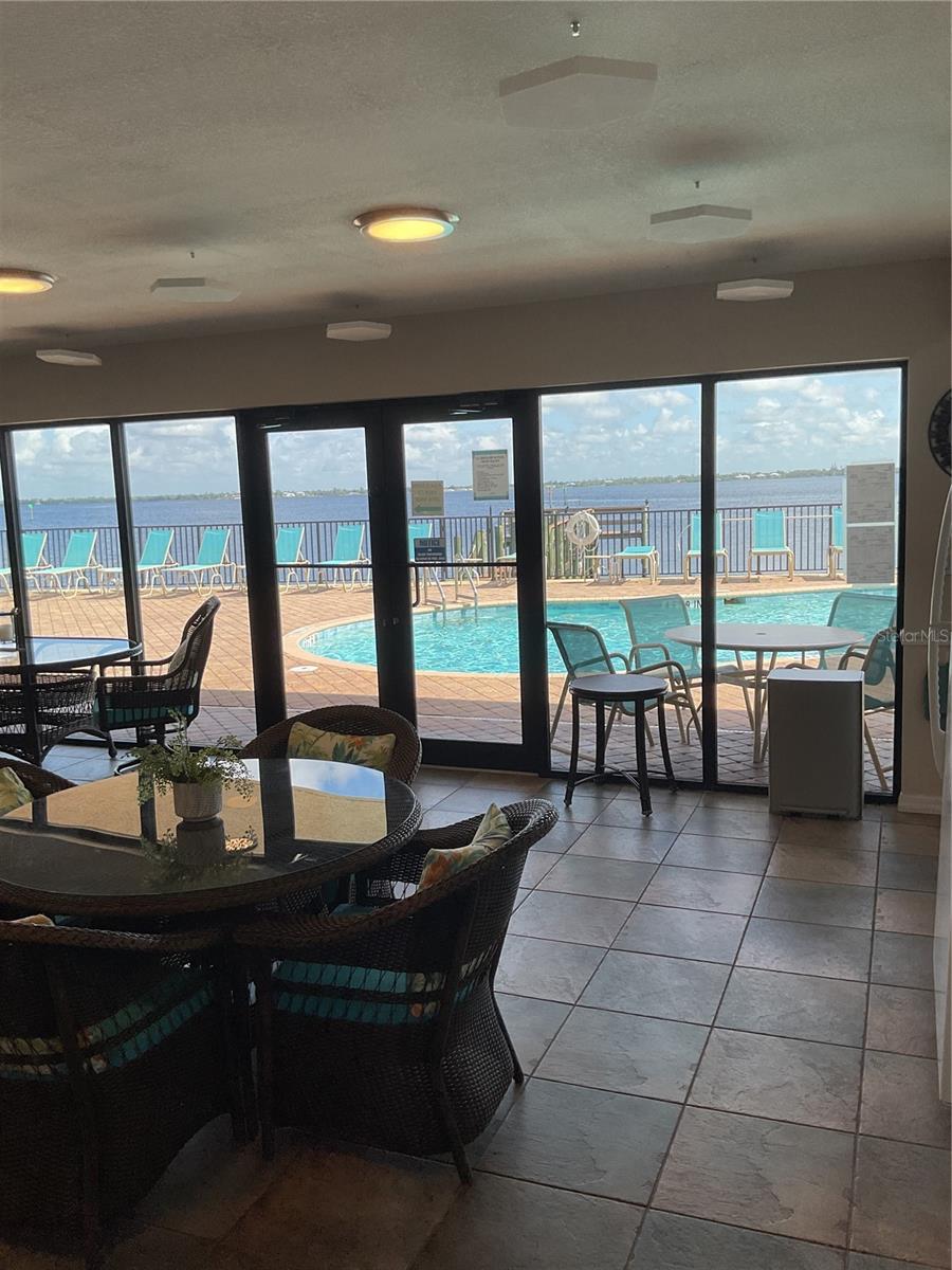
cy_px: 635
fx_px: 1063
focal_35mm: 29
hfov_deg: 48.2
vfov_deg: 61.7
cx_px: 476
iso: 16
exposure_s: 1/280
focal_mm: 3
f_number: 1.8
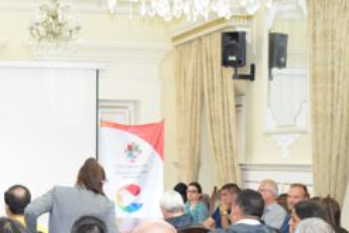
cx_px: 90
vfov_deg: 14.4
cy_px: 224
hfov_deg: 21.5
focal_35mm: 94
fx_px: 912
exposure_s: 1/160
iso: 6400
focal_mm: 31
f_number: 4.2
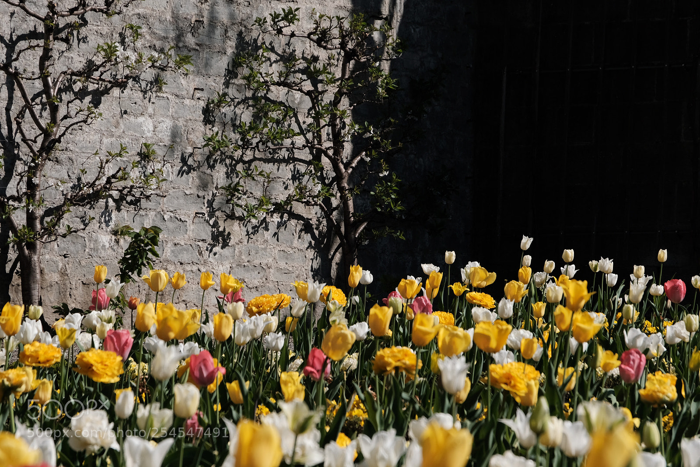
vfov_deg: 6.8
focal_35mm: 203
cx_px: 350
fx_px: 3946
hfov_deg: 10.1
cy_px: 234
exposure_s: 1/600
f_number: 11
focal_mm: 135
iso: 400
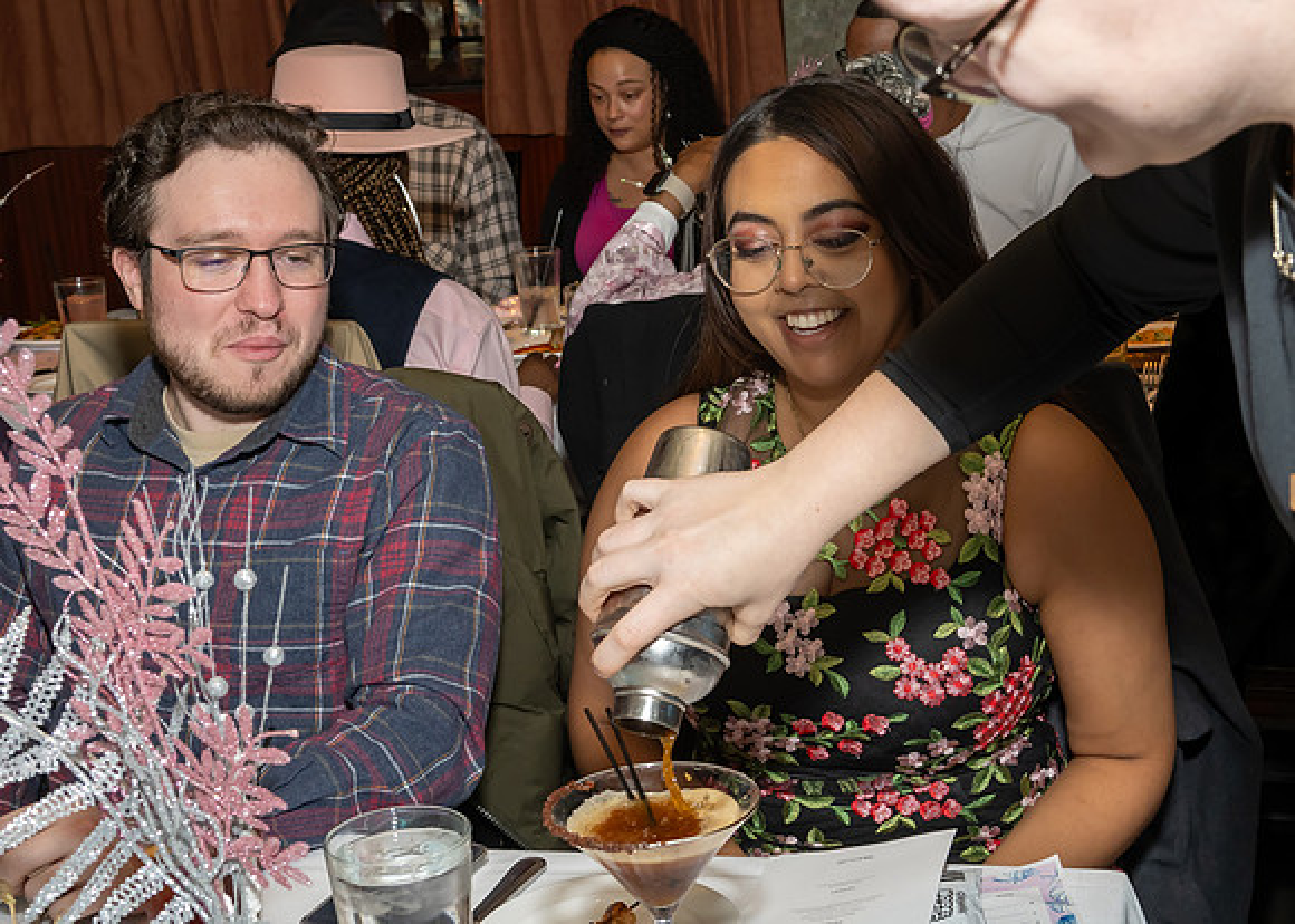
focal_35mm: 55
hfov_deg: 35.5
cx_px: 789
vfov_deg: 25.8
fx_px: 2015
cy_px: 442
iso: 800
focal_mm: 31
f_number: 7.1
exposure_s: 1/250
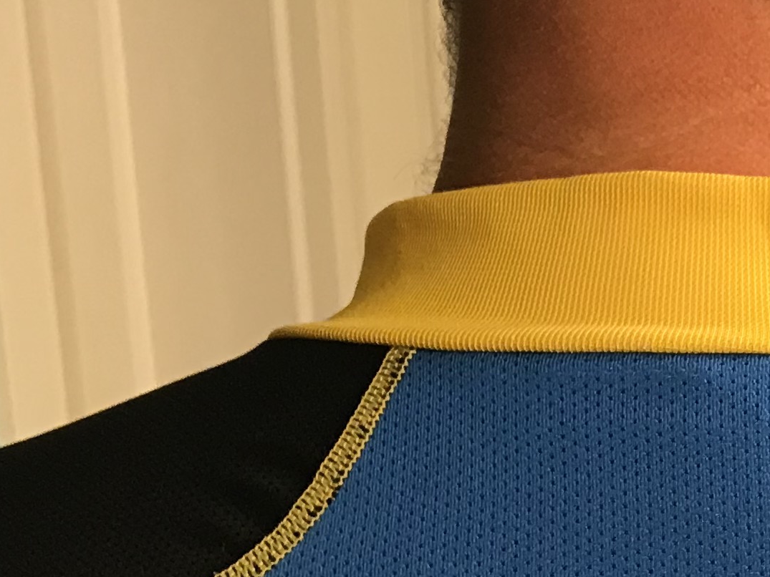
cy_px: 633
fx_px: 2335
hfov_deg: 18.0
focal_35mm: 105
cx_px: 880
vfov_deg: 13.8
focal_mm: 3.99
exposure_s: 1/20
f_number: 1.8
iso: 40
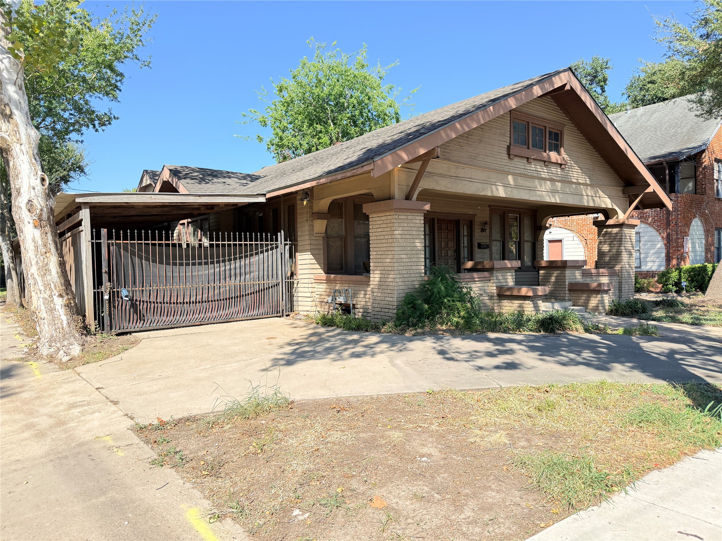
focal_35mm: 24
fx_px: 501
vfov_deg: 56.8
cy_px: 270
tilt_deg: +0.4
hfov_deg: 71.6
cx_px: 361
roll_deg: +0.5
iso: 100
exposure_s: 1/1230
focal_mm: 6.76
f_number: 1.78
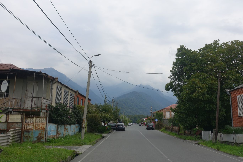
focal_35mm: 34
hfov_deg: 55.8
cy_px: 81
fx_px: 229
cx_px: 122
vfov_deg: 38.9
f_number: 5.6
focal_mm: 12.48
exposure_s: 1/640
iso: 125
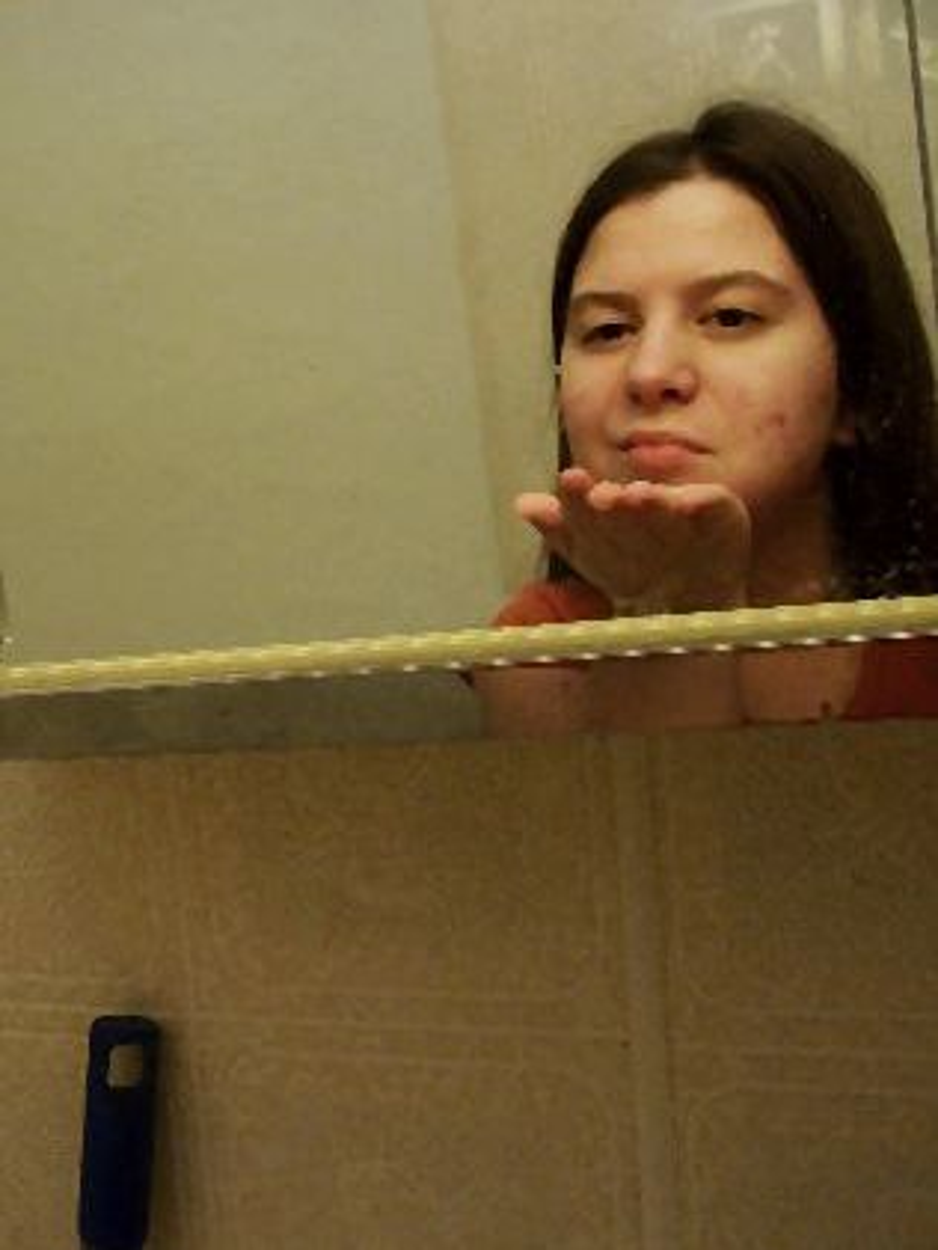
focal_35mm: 34
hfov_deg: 41.8
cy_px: 625
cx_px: 469
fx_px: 1228
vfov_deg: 53.9
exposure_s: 1/29.5
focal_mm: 5.6
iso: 160
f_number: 2.7
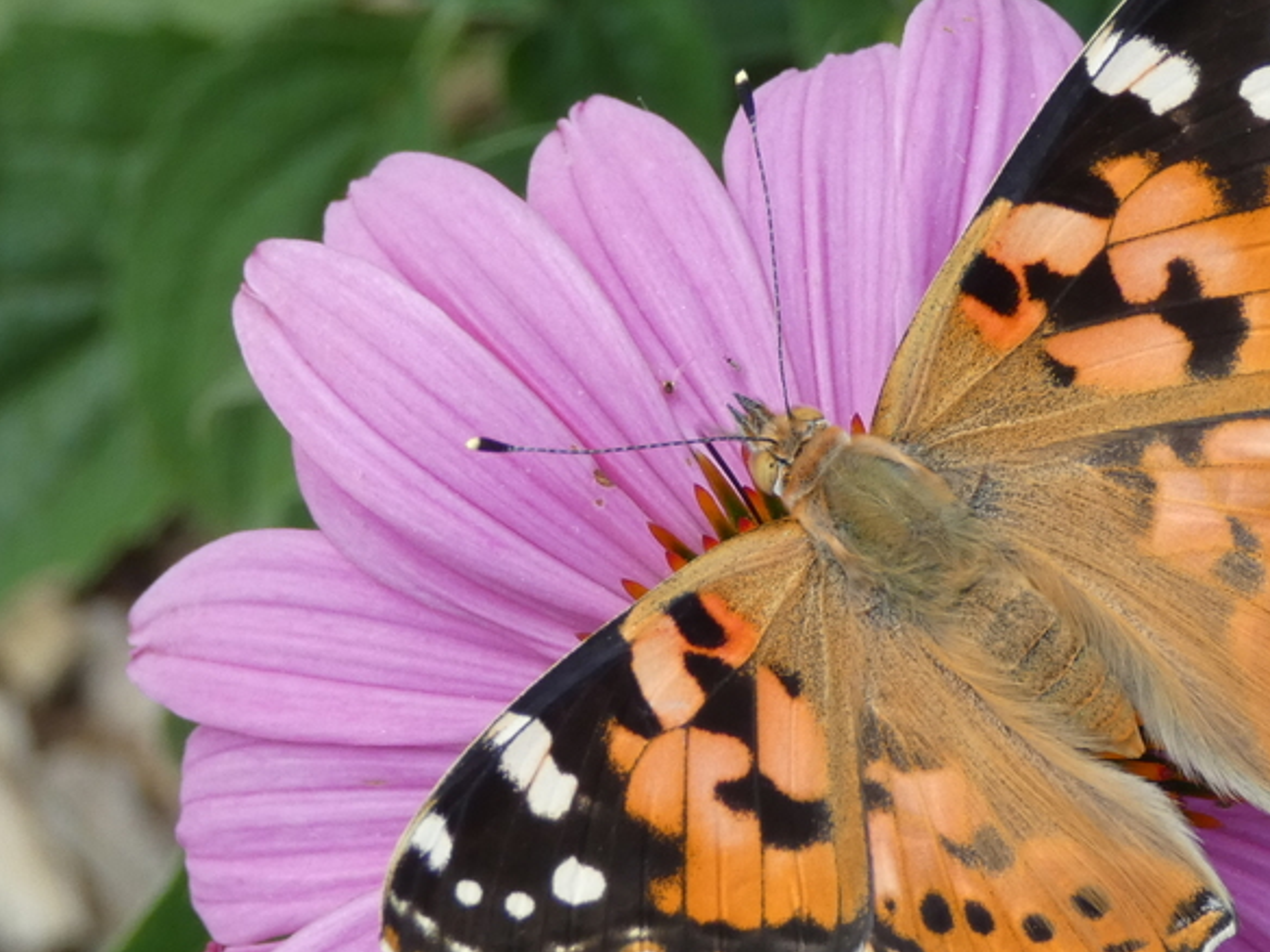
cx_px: 897
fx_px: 4659
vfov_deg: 11.7
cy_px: 513
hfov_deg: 15.5
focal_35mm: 127
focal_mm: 15.6
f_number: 4.6
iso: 200
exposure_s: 1/80
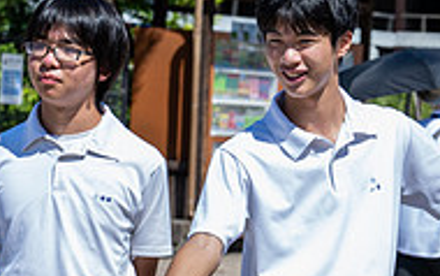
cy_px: 324
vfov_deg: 4.7
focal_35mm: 278
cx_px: 537
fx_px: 3336
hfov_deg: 7.5
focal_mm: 69
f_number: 5.6
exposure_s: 1/250
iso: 64
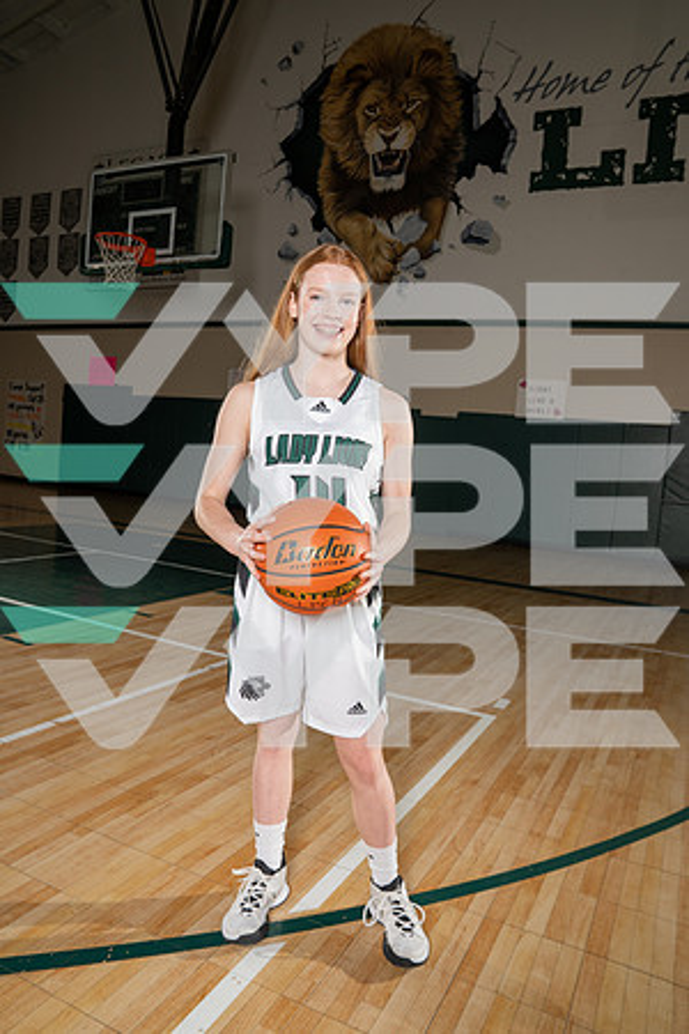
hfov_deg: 51.3
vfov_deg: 71.5
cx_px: 344
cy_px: 517
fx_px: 718
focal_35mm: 25
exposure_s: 1/250
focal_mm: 25
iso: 320
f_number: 7.1
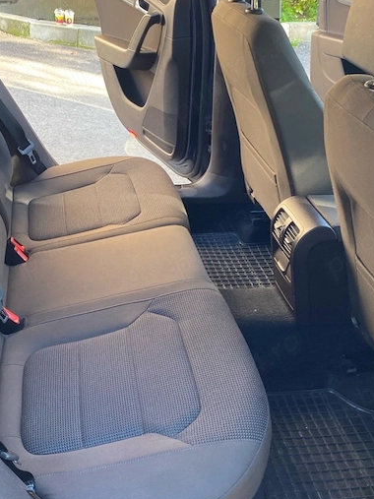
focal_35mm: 41
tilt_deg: -32.1
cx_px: 122
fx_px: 591
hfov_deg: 34.8
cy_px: 251
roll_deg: -1.2
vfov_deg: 45.8
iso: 125
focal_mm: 4.25
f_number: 1.8
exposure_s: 1/121
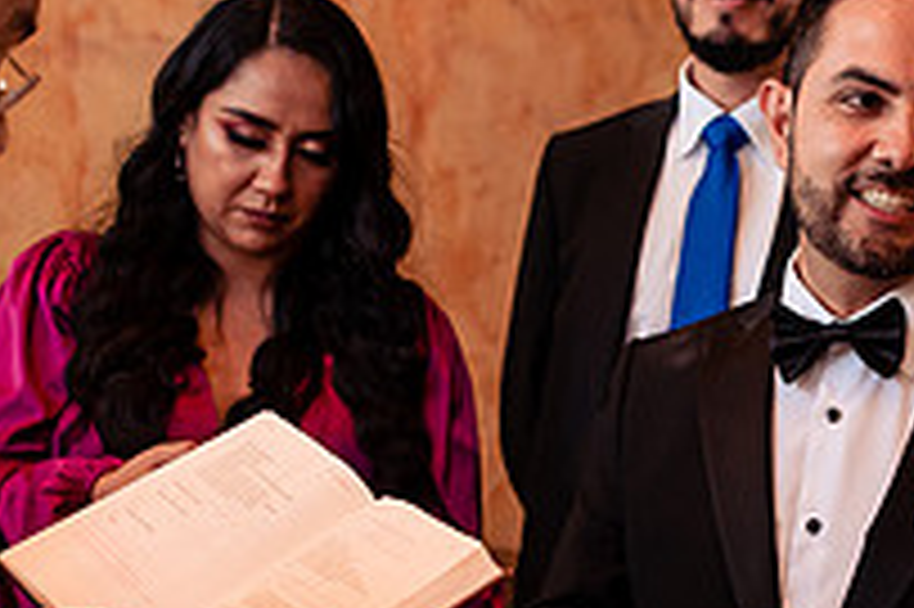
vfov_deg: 13.6
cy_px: 426
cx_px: 743
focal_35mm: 100
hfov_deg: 20.2
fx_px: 2537
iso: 1250
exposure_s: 1/200
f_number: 2.8
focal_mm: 35
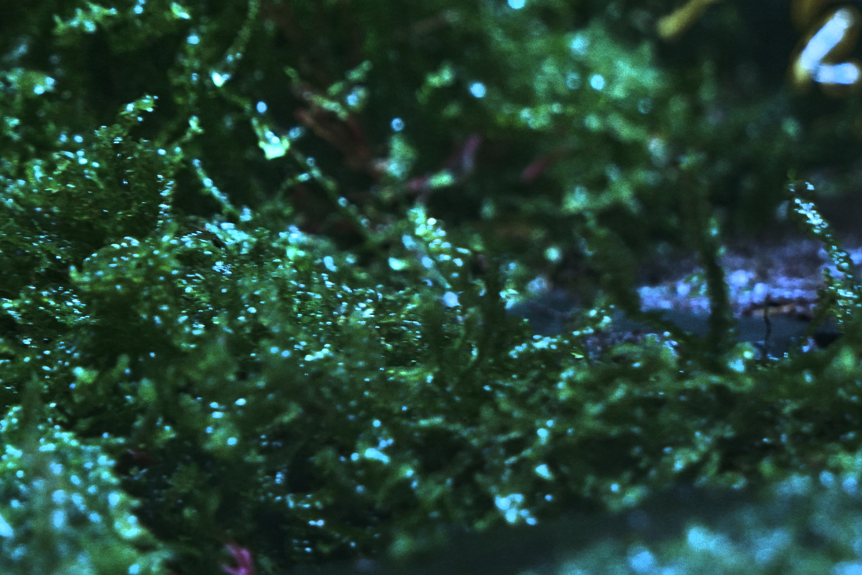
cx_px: 584
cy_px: 209
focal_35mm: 351
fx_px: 8404
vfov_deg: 3.9
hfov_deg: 5.9
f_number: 5.6
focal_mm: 138
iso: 6400
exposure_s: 1/60
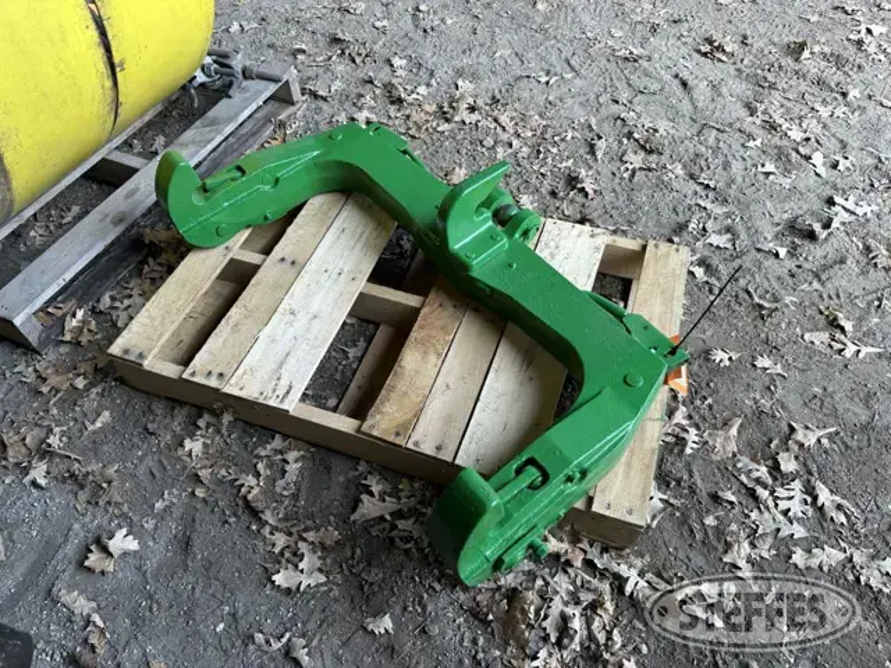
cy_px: 334
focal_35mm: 24
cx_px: 446
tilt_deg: -52.0
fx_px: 618
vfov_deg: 56.8
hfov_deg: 71.6
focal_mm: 6.86
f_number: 1.78
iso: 64
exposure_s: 1/188
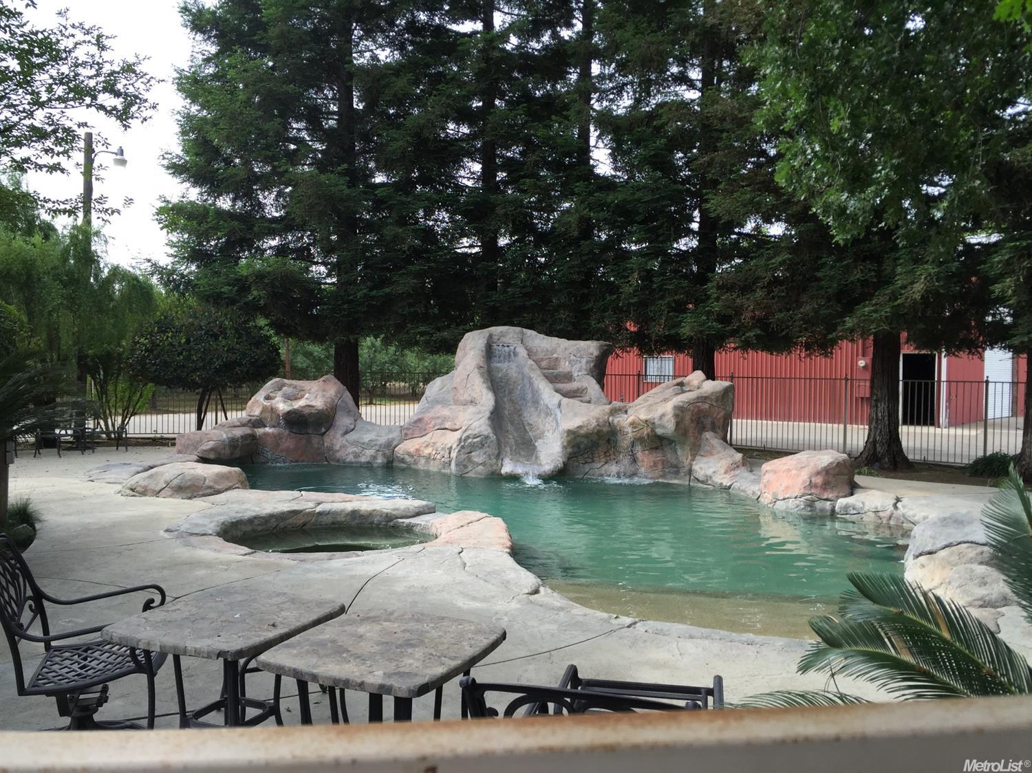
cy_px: 386
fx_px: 864
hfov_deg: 61.7
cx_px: 516
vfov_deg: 48.2
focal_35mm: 29
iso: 32
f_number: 2.2
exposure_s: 1/494
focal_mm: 4.15
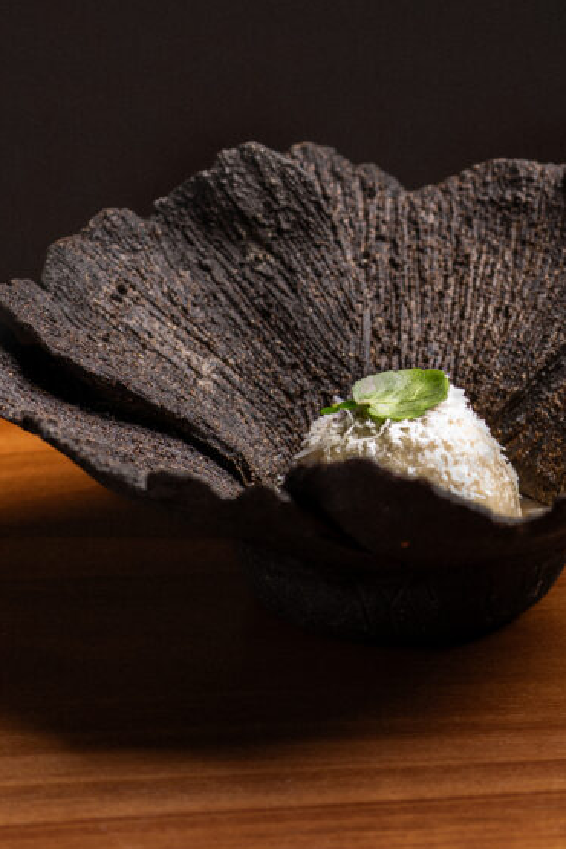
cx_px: 434
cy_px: 353
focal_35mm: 249
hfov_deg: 5.5
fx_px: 5872
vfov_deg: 8.3
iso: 125
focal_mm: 90
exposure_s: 1/200
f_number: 4
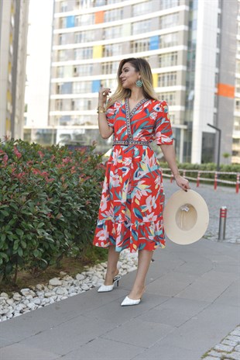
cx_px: 120
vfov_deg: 39.6
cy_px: 180
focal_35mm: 50
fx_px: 499
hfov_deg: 27.0
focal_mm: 50
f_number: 3.5
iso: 1250
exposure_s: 1/2500
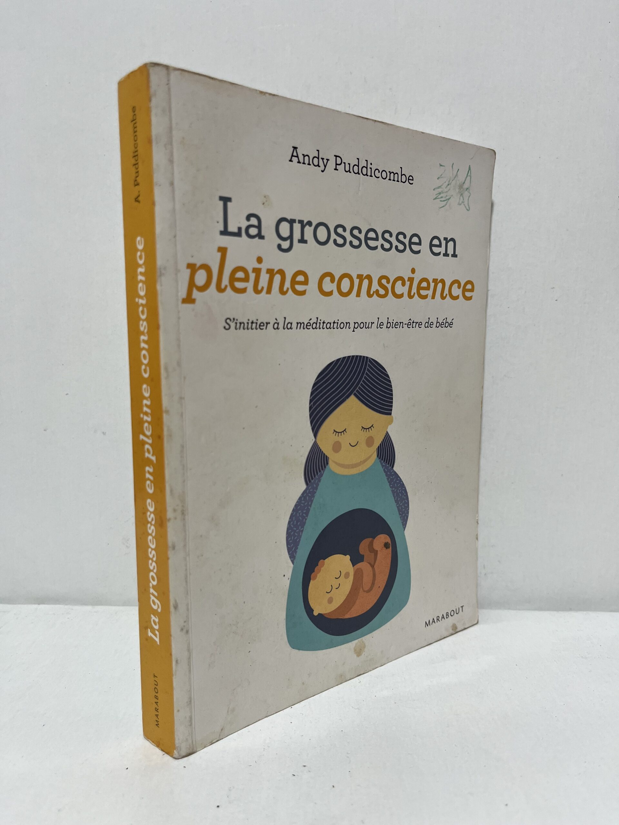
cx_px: 310
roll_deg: -0.9
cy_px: 412
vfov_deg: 67.3
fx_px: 620
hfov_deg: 53.1
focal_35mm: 26
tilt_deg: -12.0
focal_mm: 5.1
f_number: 1.6
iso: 125
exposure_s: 1/100
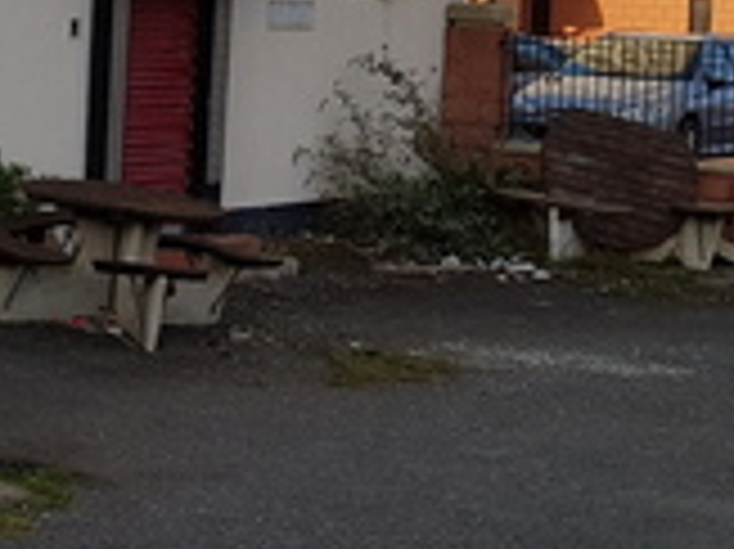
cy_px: -94
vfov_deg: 14.1
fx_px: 2161
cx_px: -536
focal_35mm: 102
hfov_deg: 16.5
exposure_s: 1/1600
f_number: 1.7
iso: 40
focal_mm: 4.2
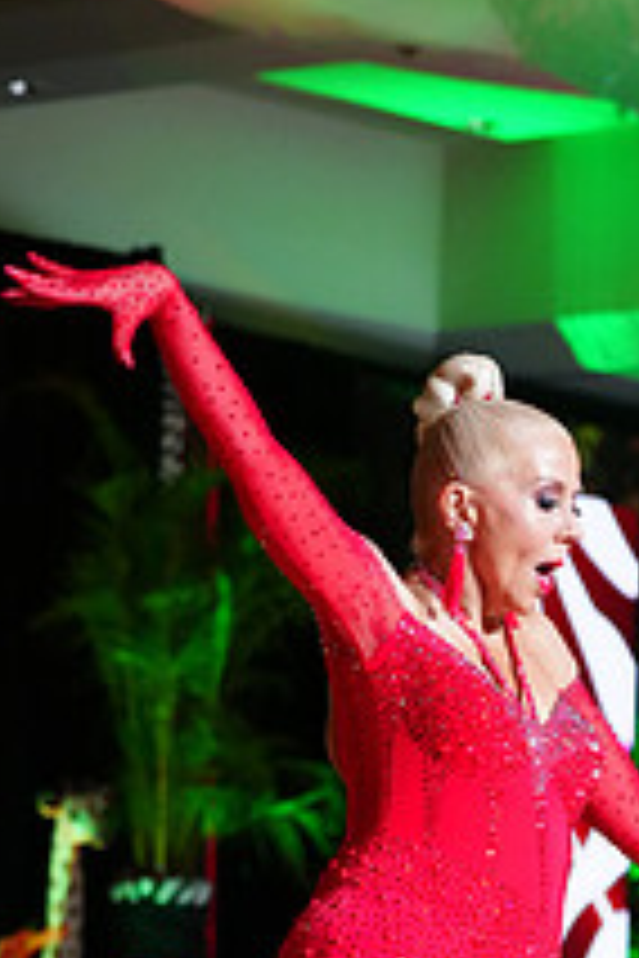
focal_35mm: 286
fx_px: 7614
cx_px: 619
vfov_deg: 7.1
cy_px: 1196
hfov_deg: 4.8
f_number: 4
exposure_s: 1/250
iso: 3200
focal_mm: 105
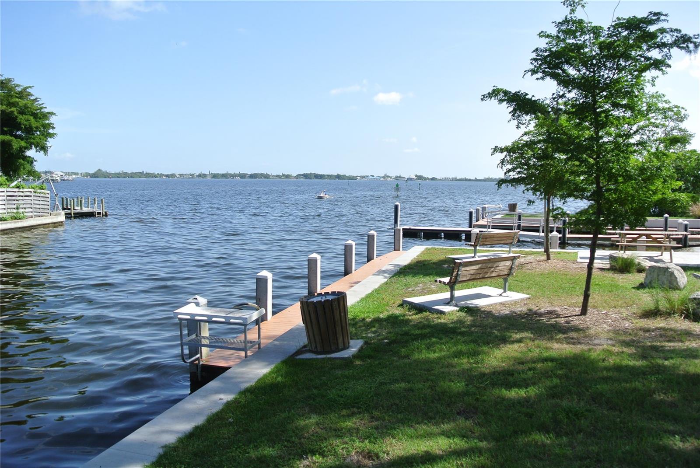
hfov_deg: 65.4
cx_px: 350
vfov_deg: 46.5
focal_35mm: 28
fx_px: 545
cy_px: 234
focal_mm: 10.7
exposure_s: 1/500
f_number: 4.5
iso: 100
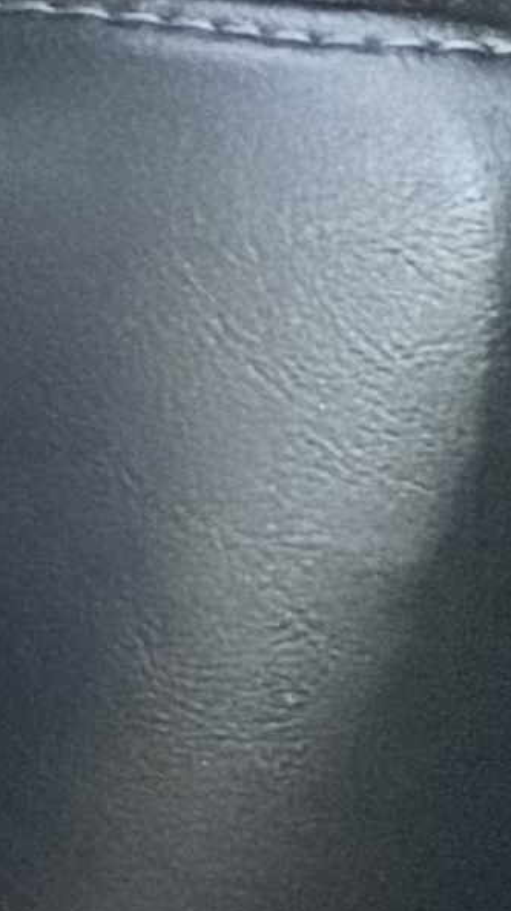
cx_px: 3594
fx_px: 3546
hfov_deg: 4.4
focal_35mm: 147
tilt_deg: -15.3
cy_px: 1678
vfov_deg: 13.1
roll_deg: +0.0
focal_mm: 2.22
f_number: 2.2
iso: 1250
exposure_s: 1/58
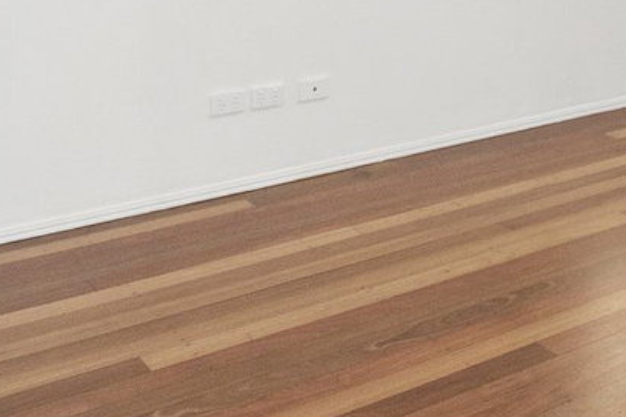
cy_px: -99
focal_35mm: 59
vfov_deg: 21.2
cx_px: 501
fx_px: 1025
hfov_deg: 33.0
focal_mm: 10
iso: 500
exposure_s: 1/160
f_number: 4
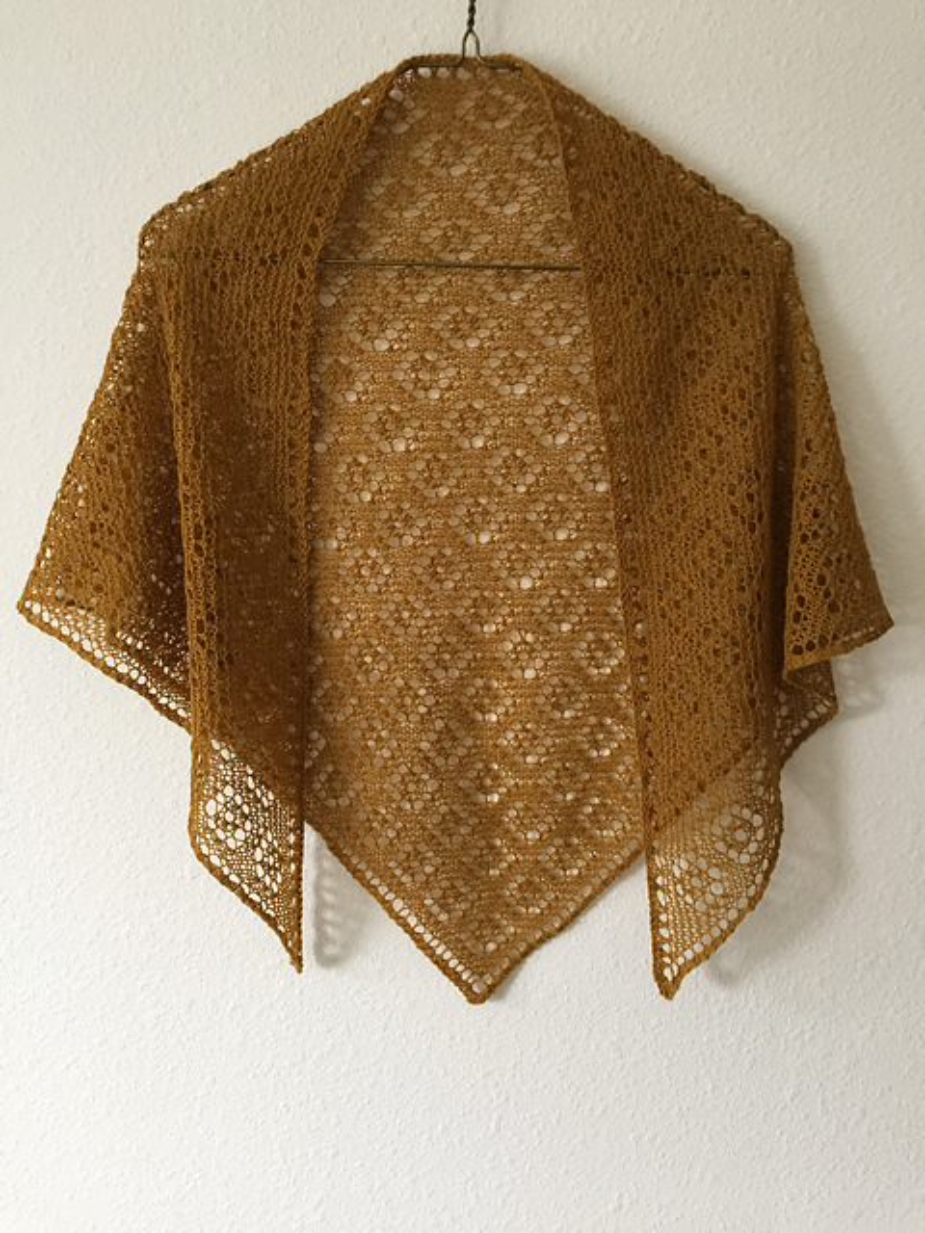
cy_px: 616
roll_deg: +0.8
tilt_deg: -12.6
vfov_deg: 61.7
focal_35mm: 29
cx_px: 462
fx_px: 1033
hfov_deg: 48.2
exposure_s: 1/10
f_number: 2.2
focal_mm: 4.15
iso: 100
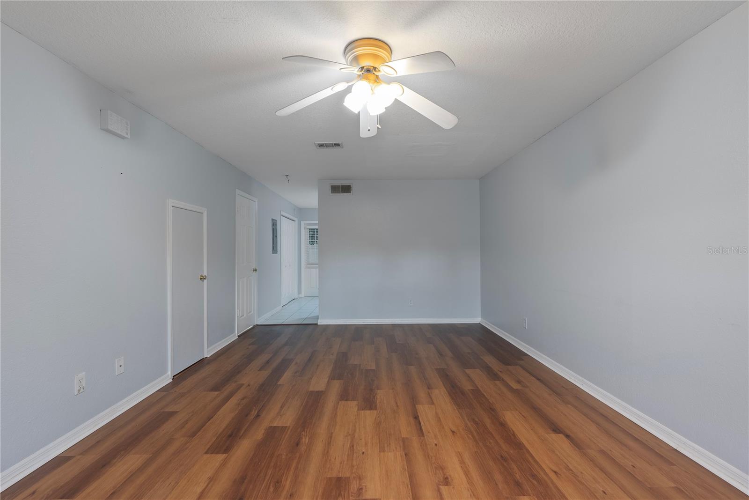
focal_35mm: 16
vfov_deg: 73.8
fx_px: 333
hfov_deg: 96.7
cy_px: 250
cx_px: 374
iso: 100
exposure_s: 2
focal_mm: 16
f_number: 8
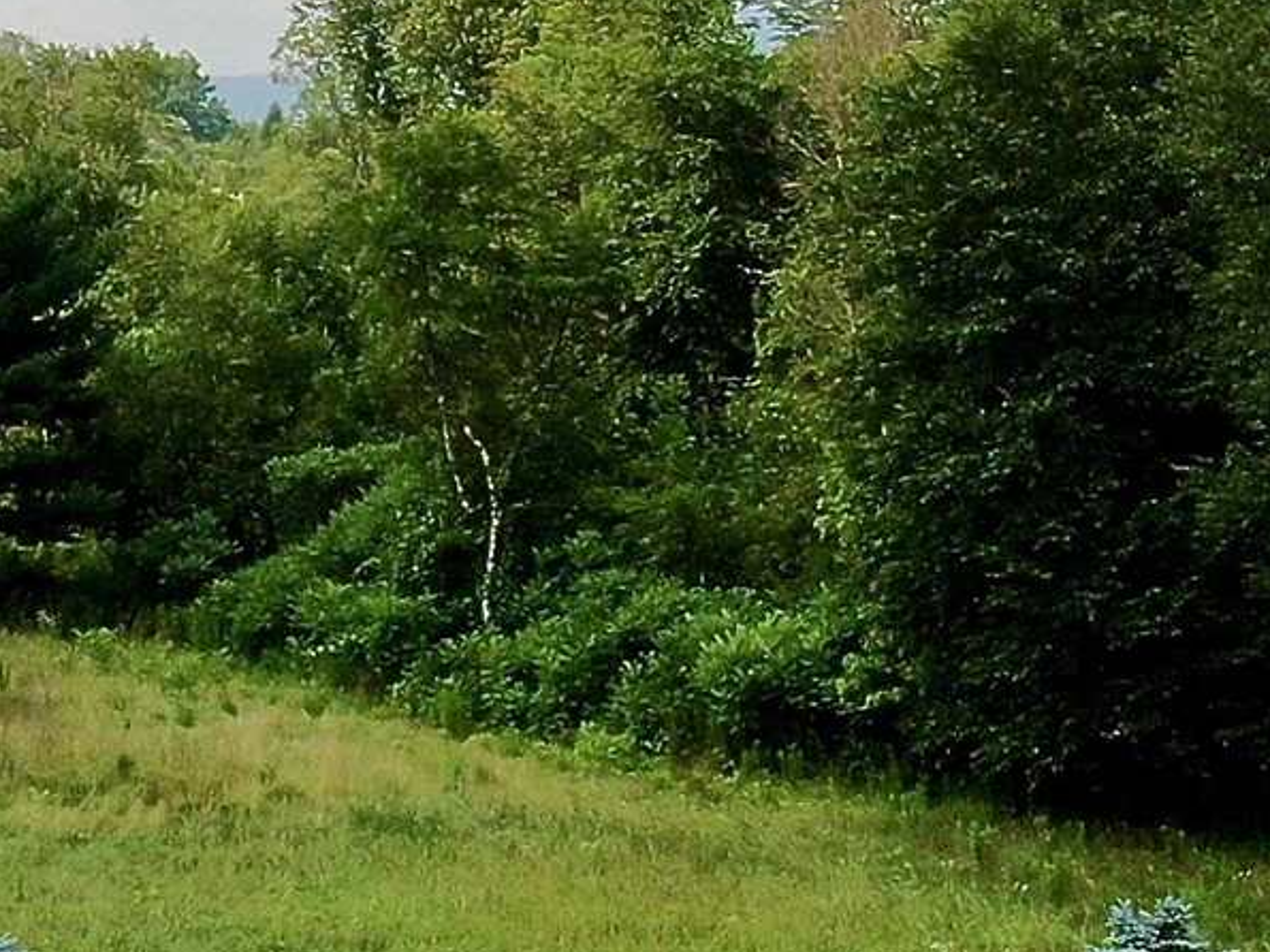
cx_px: 199
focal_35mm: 124
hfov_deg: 15.8
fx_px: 4548
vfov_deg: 11.9
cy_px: 145
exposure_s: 1/800
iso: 100
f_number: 2.8
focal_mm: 4.39
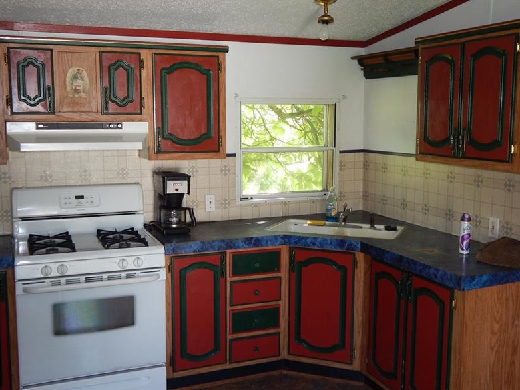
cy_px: 197
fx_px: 586
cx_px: 264
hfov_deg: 47.8
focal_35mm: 39
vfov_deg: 36.8
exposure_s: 1/30
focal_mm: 6.8
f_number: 3.4
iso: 125
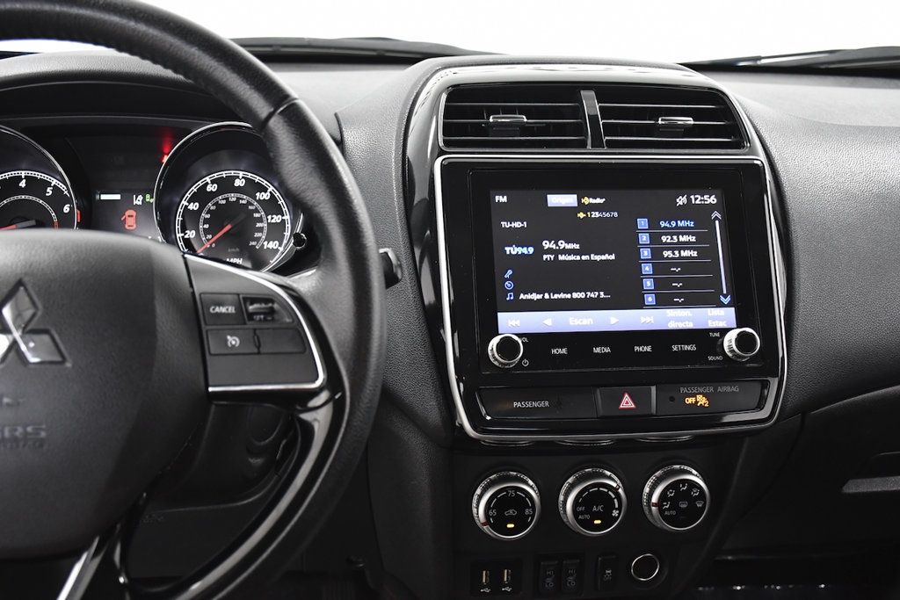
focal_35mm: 39
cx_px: 450
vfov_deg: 34.2
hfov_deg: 49.5
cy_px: 300
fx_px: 975
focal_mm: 26
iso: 2500
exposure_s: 1/160
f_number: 3.8
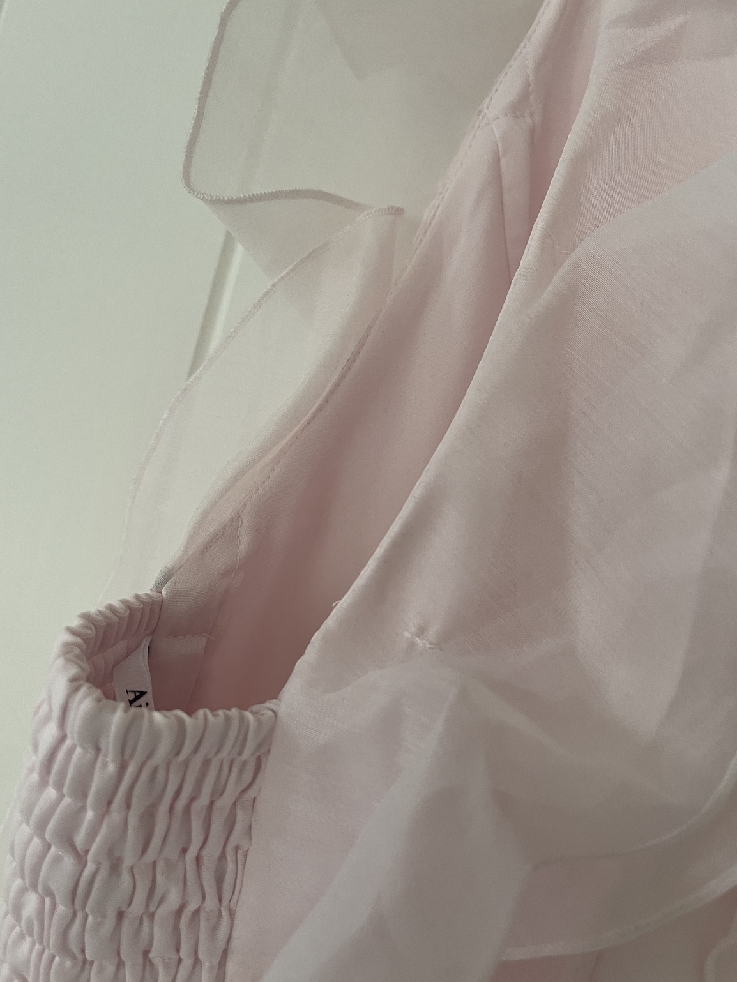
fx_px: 738
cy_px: 492
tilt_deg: -2.2
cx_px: 358
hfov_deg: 53.1
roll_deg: -15.3
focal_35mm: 26
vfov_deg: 67.3
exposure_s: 1/60
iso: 200
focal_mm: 5.1
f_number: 1.6
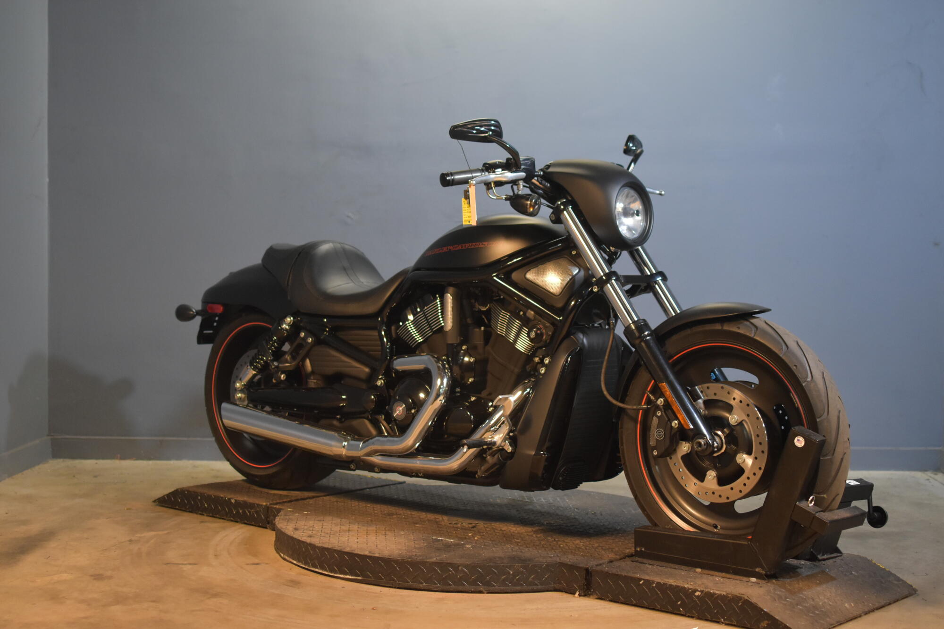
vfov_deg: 25.7
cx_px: 472
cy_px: 314
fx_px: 1376
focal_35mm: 52
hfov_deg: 37.9
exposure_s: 1/60
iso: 1600
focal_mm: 35
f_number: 2.8
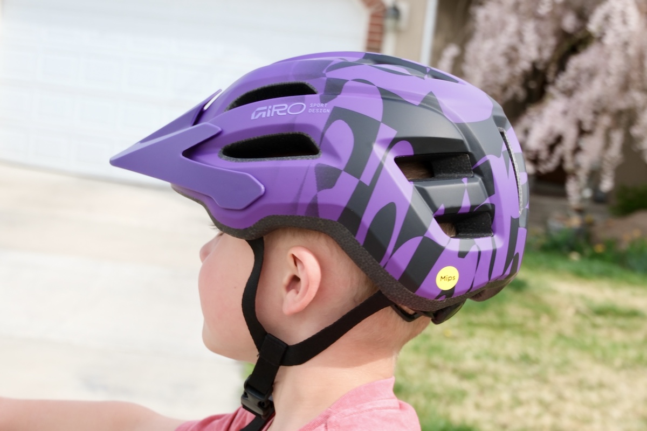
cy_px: 216
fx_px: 809
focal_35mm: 45
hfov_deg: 43.6
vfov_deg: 29.9
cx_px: 324
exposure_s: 1/240
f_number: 5.6
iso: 125
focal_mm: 30
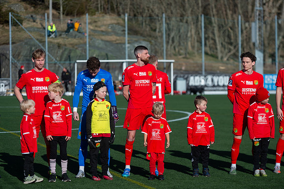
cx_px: 142
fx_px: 1183
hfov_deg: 13.7
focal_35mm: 150
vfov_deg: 9.1
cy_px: 94
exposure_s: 1/1000
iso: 100
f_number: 4
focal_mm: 150
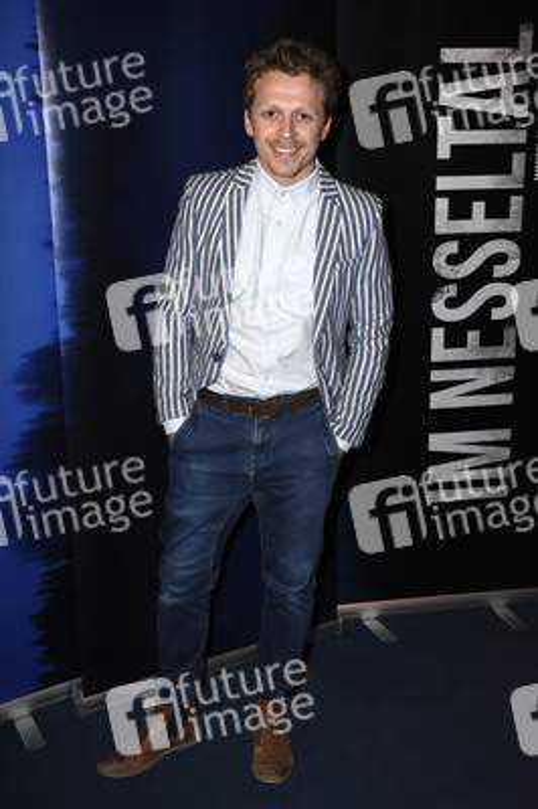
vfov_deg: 48.0
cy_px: 404
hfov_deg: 33.0
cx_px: 269
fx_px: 909
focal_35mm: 40
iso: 1600
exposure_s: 1/60
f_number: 6.3
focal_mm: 27
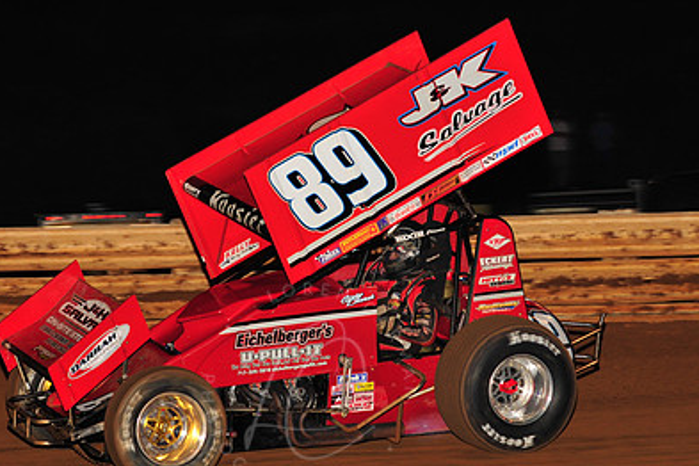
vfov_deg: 6.4
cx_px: 308
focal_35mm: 214
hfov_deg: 9.6
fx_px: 4155
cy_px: 226
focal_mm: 145
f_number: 6.3
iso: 1000
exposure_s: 1/320
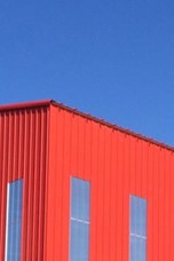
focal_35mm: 106
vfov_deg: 18.3
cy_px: 313
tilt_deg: +9.8
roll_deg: +0.5
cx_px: 145
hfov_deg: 12.8
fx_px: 768
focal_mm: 4.15
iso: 32
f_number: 2.2
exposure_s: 1/1709
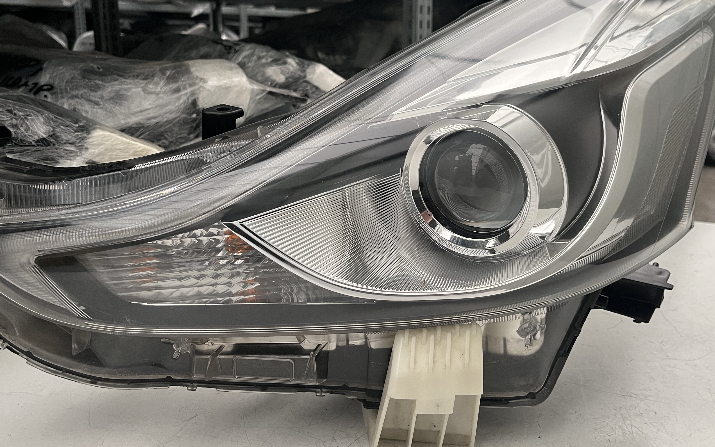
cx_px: 361
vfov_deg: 36.2
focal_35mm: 35
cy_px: 180
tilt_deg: -12.2
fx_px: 682
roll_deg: -0.2
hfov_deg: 55.3
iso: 250
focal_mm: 5.1
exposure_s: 1/60
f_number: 1.6
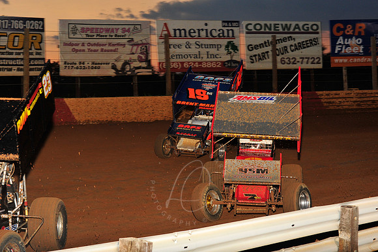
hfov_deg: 25.4
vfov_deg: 17.0
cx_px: 189
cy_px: 126
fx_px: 839
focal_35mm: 80
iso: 1000
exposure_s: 1/320
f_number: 8
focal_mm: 80
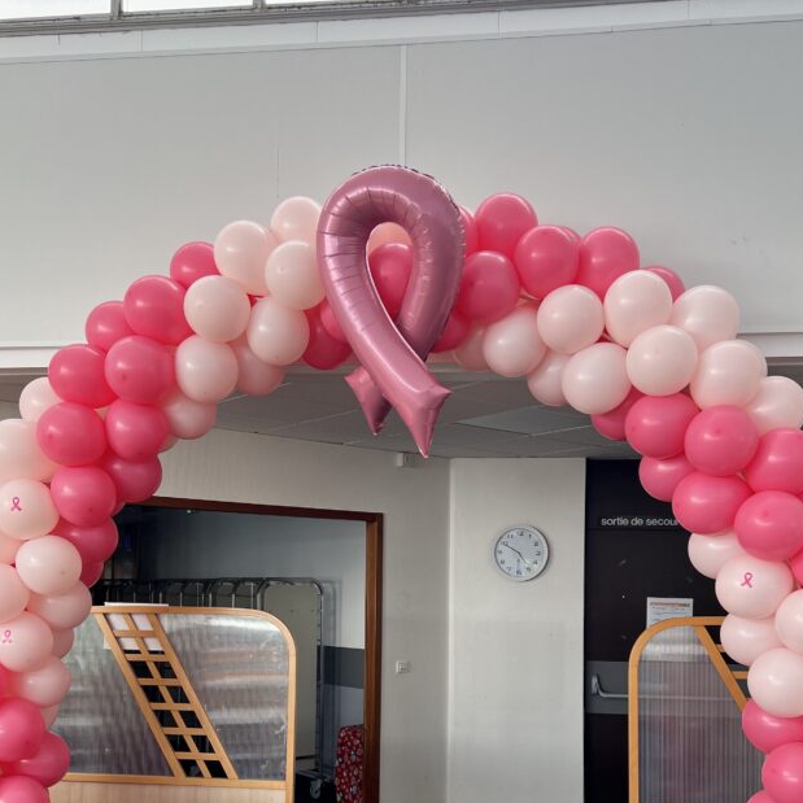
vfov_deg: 43.0
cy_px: 558
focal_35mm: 38
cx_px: 414
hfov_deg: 43.9
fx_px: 997
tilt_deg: +1.3
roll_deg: -0.2
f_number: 1.5
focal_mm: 5.7
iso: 40
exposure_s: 1/229
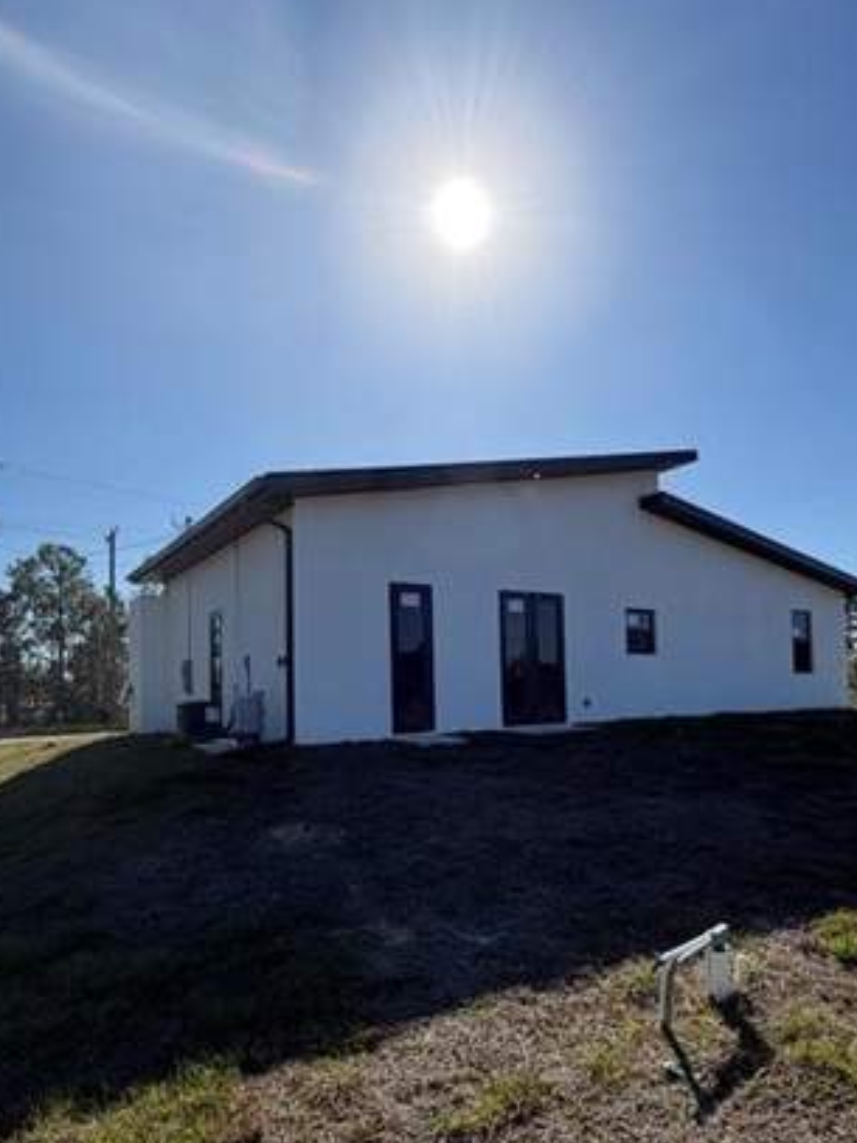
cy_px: 660
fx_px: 727
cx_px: 475
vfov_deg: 75.9
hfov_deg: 60.9
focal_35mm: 22
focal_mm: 2.22
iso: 20
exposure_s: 1/1211
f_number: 2.2
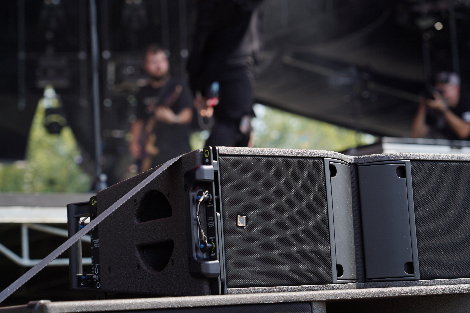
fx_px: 1305
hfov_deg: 20.4
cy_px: 156
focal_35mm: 100
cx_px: 235
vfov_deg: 13.7
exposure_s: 1/250
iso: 100
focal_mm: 100
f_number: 5.6
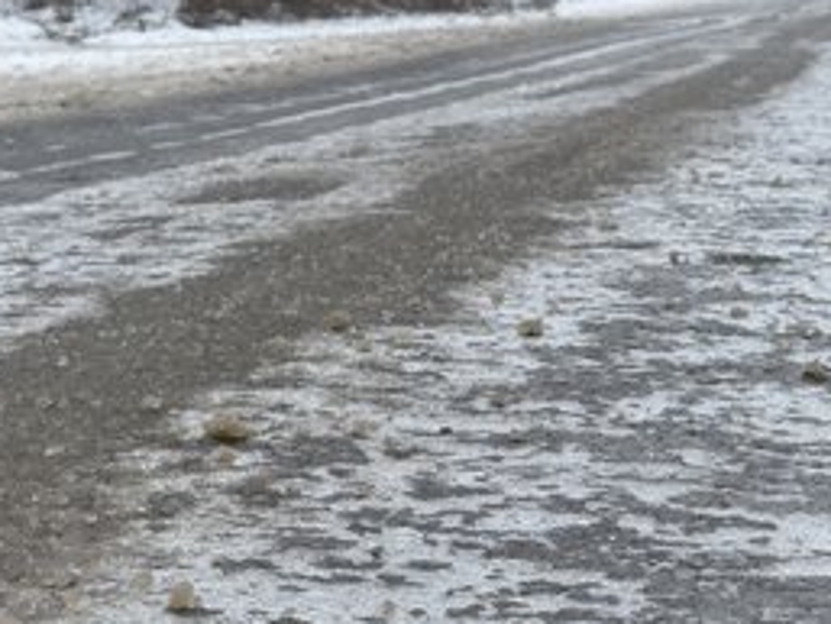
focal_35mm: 120
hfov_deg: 16.4
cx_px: 453
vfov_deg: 12.3
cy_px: 472
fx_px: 2882
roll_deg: -0.3
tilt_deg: -8.7
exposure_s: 1/325
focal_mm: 9
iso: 25
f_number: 2.8
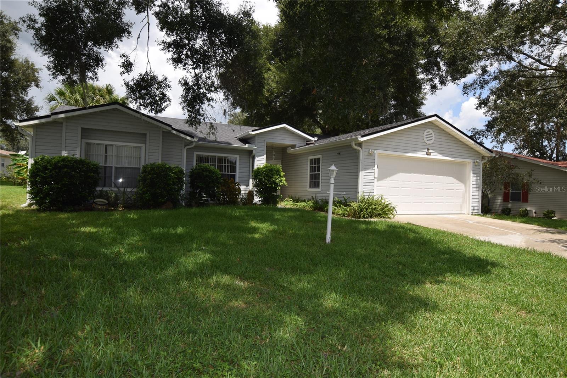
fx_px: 331
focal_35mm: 21
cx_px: 284
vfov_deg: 59.5
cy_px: 189
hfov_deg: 81.2
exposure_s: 1/200
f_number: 8
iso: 100
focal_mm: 14
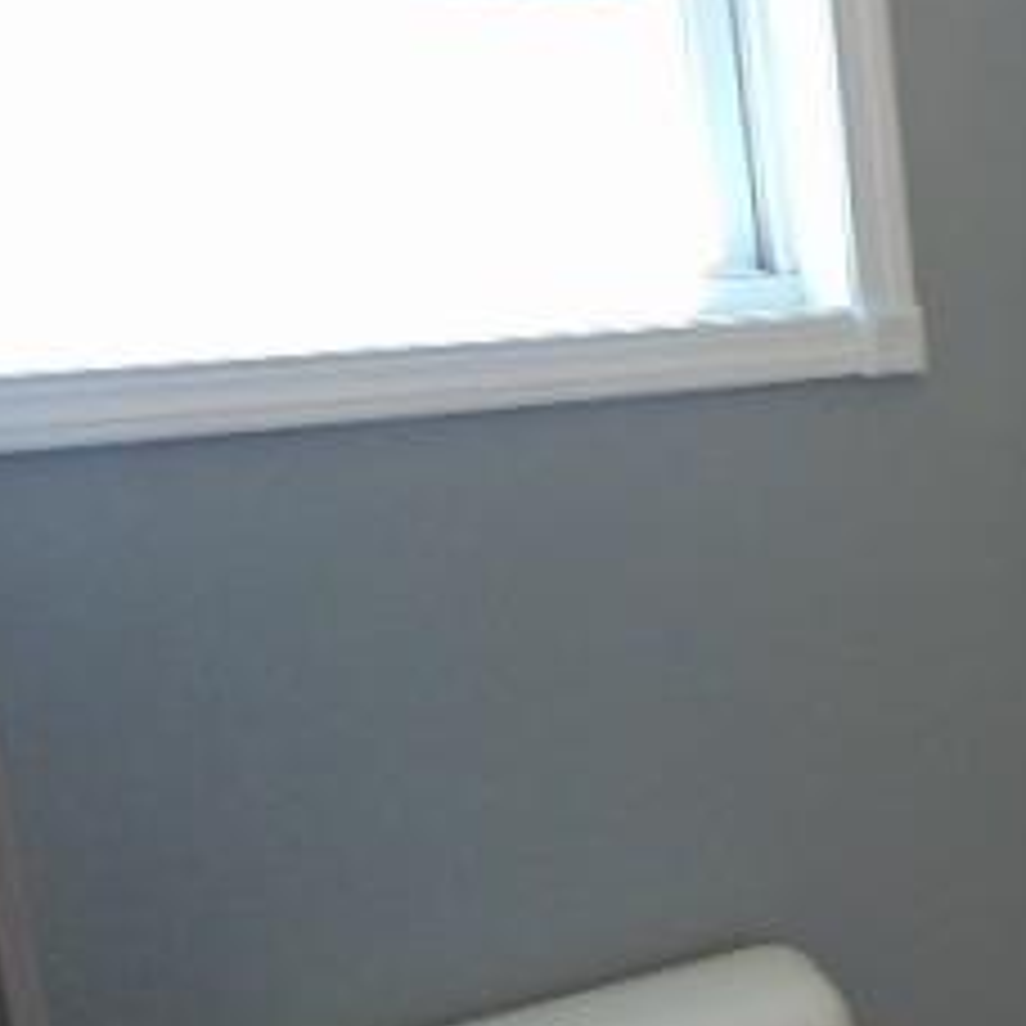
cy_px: 702
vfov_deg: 27.5
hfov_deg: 24.7
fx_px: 2079
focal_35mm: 62
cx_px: 1274
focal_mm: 4.5
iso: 160
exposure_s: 1/30
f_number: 3
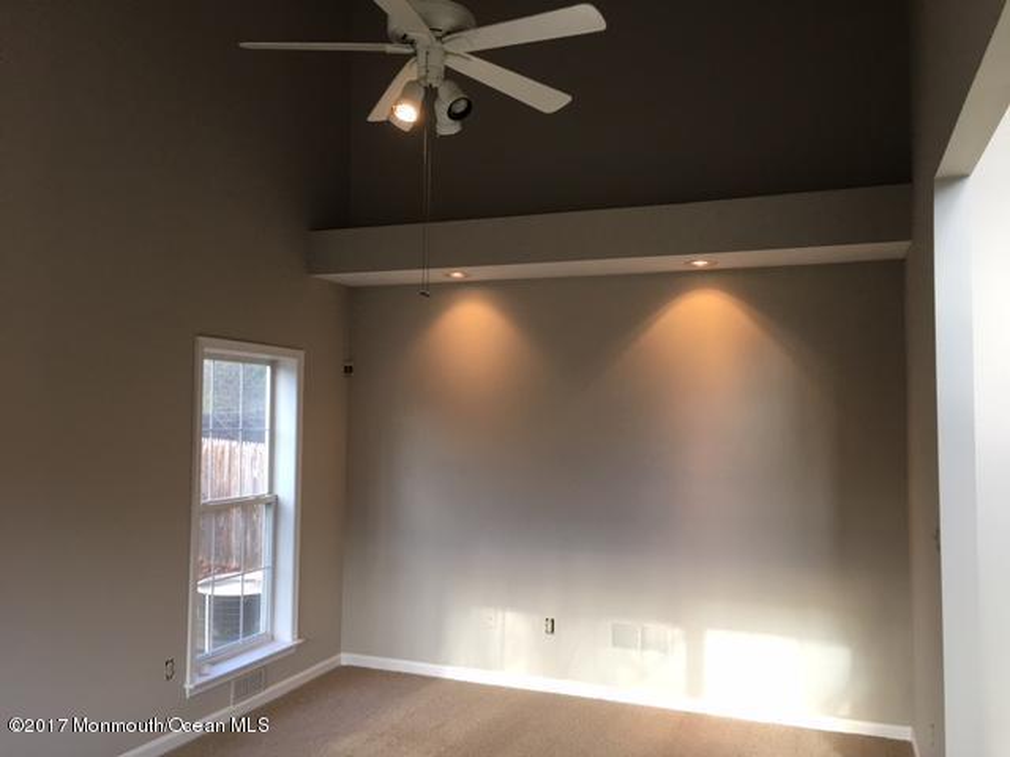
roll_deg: -1.2
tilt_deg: +4.3
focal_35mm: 29
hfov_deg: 61.7
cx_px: 505
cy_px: 378
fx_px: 846
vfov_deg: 48.2
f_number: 2.2
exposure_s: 1/30
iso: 25
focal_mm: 4.15
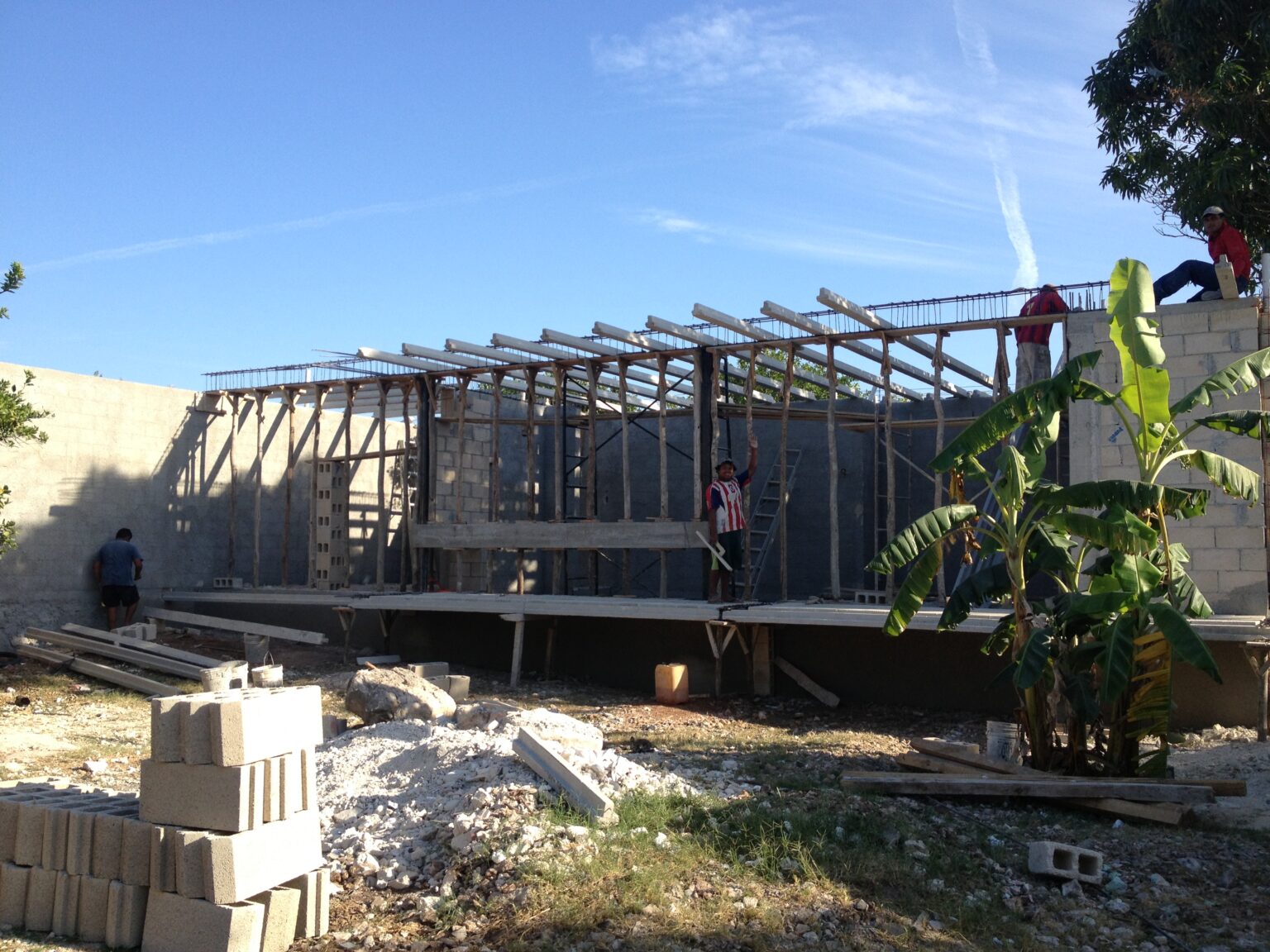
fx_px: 1284
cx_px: 635
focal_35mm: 35
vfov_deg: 40.7
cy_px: 476
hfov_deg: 52.6
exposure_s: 1/849
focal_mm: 4.28
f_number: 2.4
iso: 50
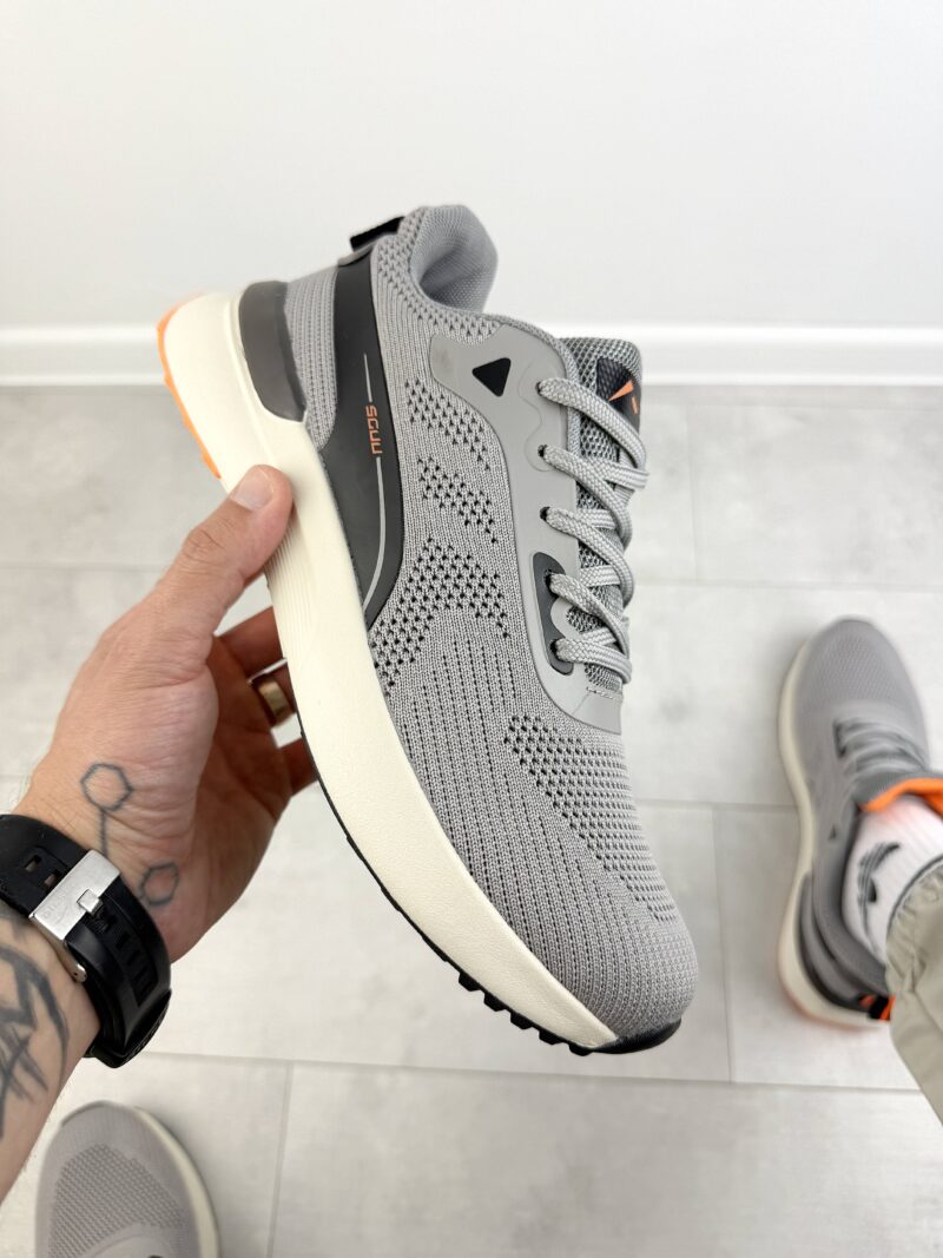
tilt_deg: -63.6
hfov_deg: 56.8
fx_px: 872
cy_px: 629
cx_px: 472
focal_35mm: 24
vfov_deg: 71.6
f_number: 1.78
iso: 80
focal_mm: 6.76
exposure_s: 1/888
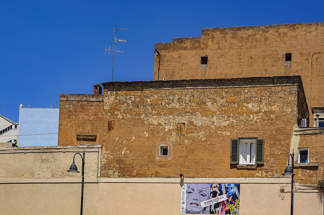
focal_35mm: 48
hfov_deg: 41.1
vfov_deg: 28.0
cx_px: 162
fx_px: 432
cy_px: 108
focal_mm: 48
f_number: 13
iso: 200
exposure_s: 1/250
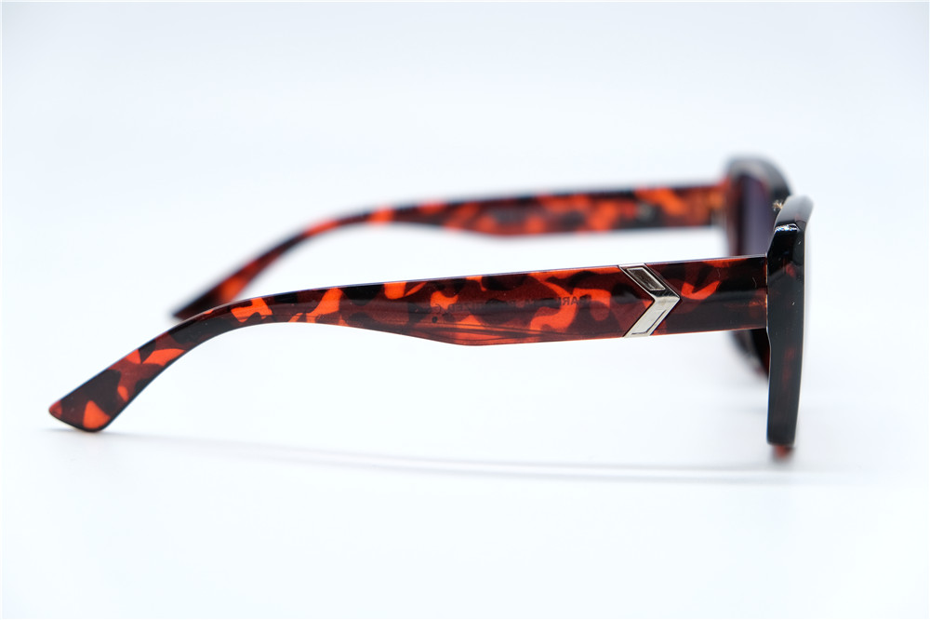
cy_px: 310
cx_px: 465
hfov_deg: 27.7
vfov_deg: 18.7
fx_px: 1885
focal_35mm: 73
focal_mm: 48.4
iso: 160
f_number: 4
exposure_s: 1/150
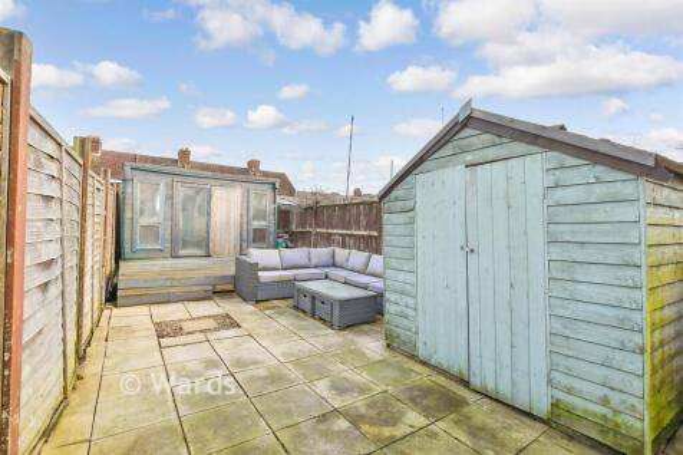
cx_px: 342
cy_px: 228
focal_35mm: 15
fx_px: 284
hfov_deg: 100.4
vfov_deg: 77.3
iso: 320
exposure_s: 1/200
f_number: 8
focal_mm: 10
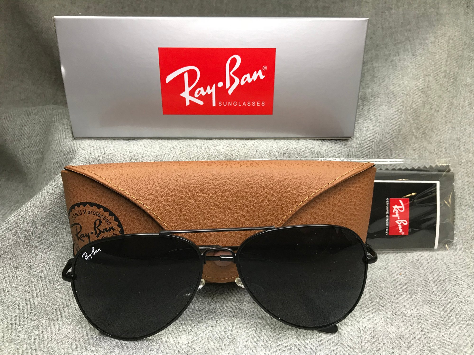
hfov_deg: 63.4
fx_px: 383
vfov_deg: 49.7
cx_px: 237
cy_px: 178
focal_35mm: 28
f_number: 1.8
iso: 25
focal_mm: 3.99
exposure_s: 1/30
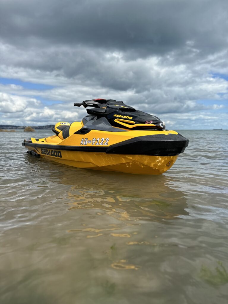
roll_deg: +0.6
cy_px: 152
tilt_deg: -6.5
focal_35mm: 24
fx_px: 211
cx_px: 114
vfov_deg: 71.6
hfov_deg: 56.8
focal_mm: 6.86
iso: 80
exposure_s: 1/6623
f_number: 1.78
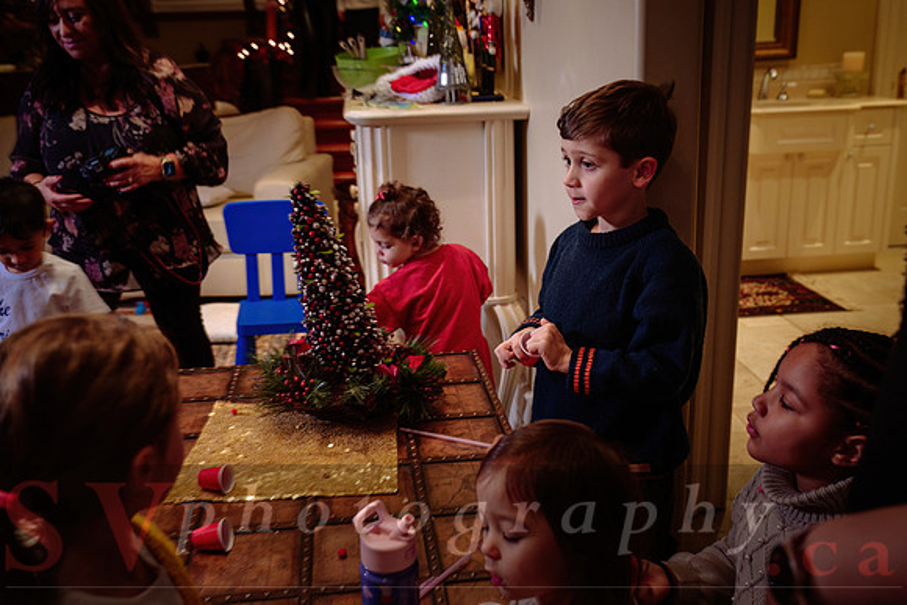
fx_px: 976
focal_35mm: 39
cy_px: 302
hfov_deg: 49.8
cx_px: 465
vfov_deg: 34.4
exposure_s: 1/50
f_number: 4.5
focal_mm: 37
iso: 500
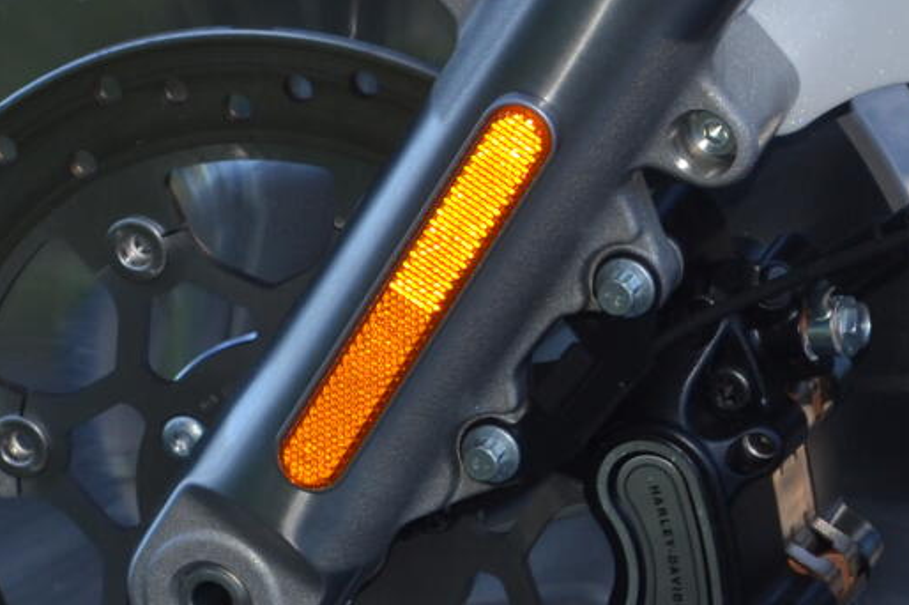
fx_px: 7368
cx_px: 405
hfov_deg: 7.1
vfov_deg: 4.7
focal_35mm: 292
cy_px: 284
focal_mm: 50
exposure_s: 1/125
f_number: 5.6
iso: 100
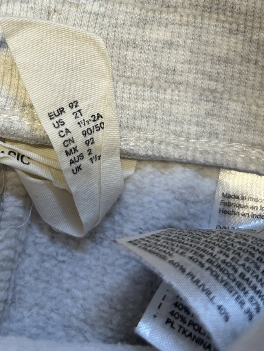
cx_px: 67
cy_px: 70
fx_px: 488
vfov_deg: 38.2
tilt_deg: -79.2
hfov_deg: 29.8
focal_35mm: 48
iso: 100
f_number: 1.5
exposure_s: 1/50
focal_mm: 5.7
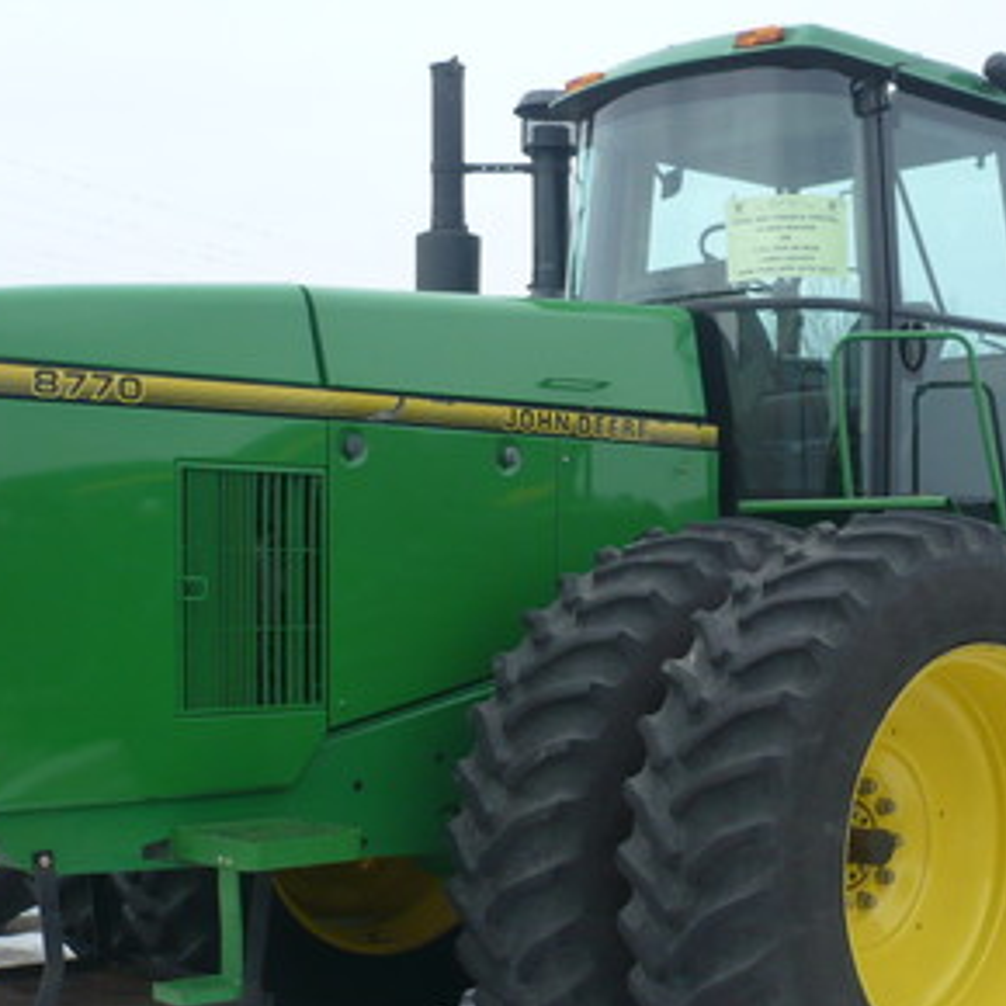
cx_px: 728
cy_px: 559
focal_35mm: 58
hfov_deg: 29.2
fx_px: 1907
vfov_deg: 29.5
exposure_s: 1/640
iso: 100
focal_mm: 5.8
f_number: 2.8
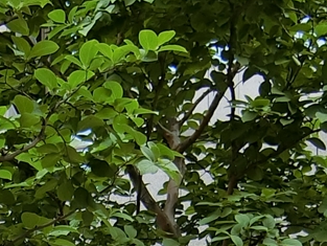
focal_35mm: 97
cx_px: -69
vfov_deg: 12.6
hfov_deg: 19.1
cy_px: 554
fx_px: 917
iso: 80
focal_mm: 4.06
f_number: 2.7
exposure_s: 1/160
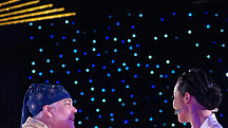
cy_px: 243
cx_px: 136
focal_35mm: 242
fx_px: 1462
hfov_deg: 8.9
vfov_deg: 4.9
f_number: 4
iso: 3200
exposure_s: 1/400
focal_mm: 86
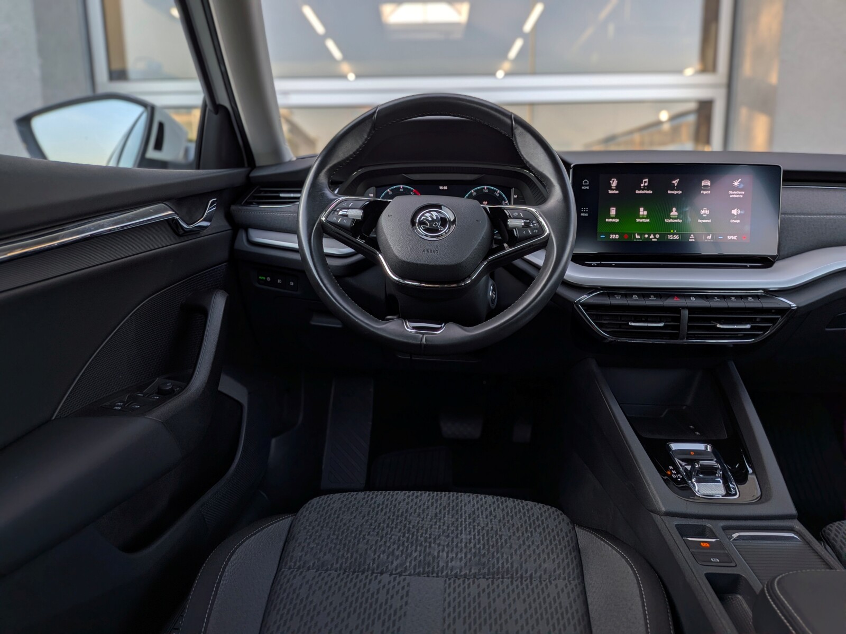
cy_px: 317
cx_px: 423
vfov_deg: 56.8
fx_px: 587
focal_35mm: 24
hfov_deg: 71.6
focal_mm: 4.53
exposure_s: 1/250
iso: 31
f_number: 1.7
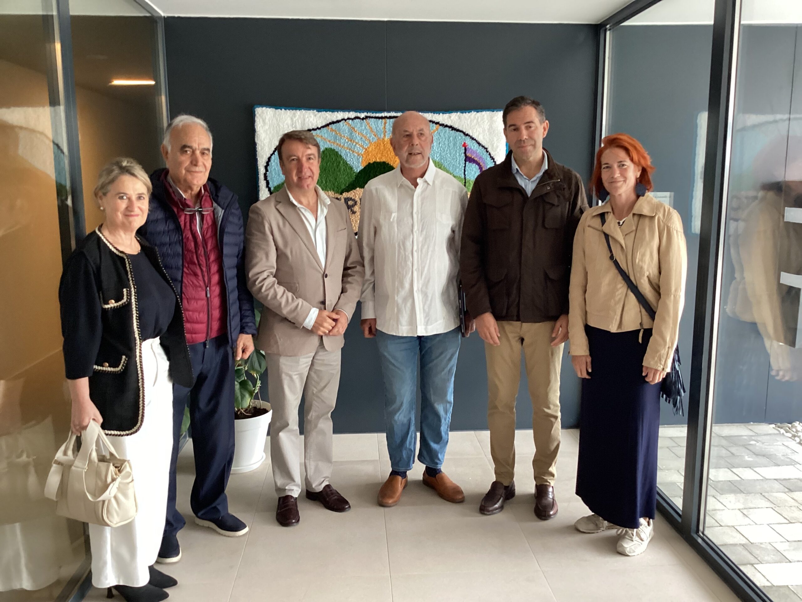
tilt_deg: -9.1
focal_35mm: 31
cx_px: 401
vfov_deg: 45.4
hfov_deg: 58.4
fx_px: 718
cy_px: 301
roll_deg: +0.3
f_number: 2.4
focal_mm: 3.3
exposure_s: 1/50
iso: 320
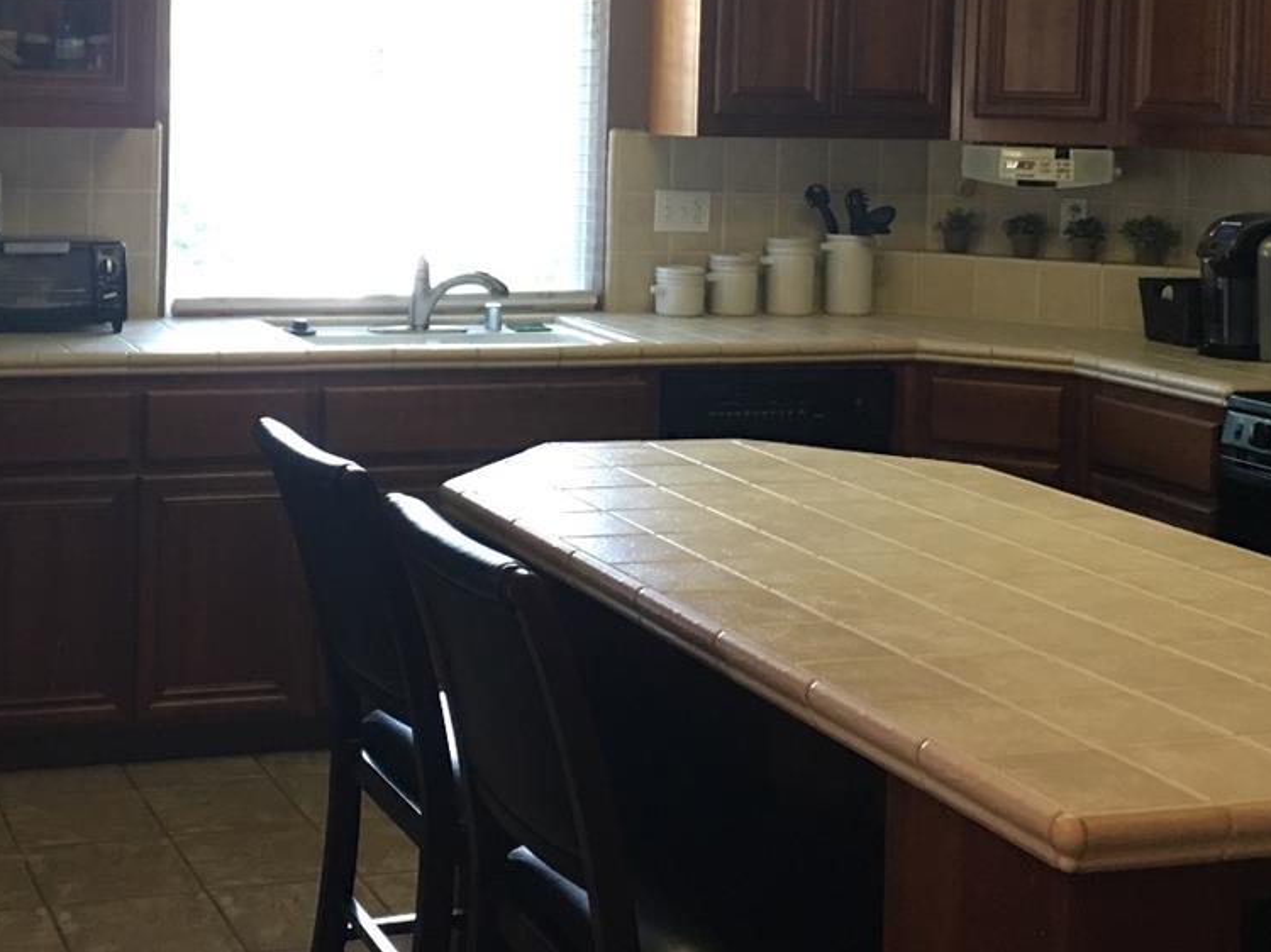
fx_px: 2129
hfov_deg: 32.6
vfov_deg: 24.8
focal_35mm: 58
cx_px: 312
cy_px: 198
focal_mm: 4.15
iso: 64
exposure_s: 1/15
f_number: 2.2
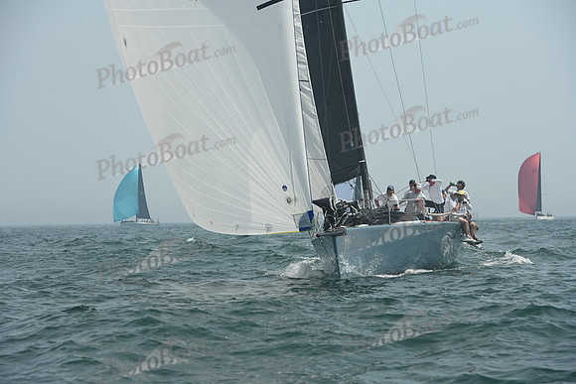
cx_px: 288
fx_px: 2640
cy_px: 192
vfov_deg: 8.3
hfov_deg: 12.4
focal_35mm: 165
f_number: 8
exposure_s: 1/1250
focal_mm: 165
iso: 320
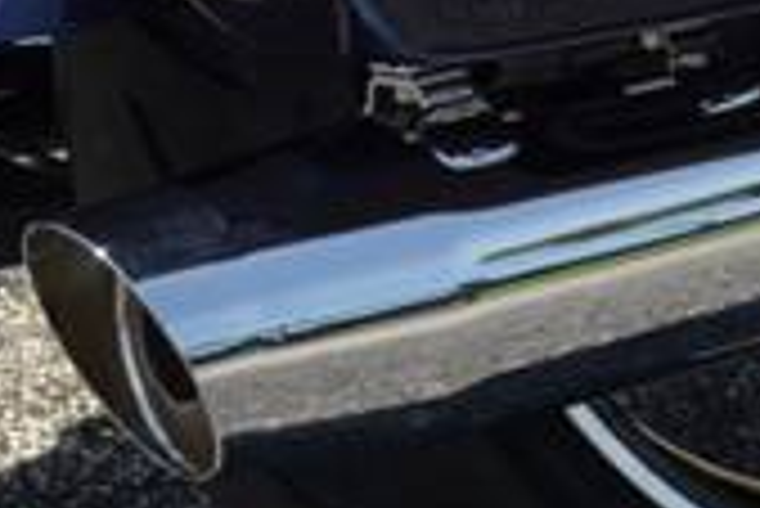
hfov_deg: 7.6
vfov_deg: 5.1
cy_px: -989
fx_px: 5409
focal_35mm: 256
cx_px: 1659
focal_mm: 24
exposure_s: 1/250
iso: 100
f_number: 8
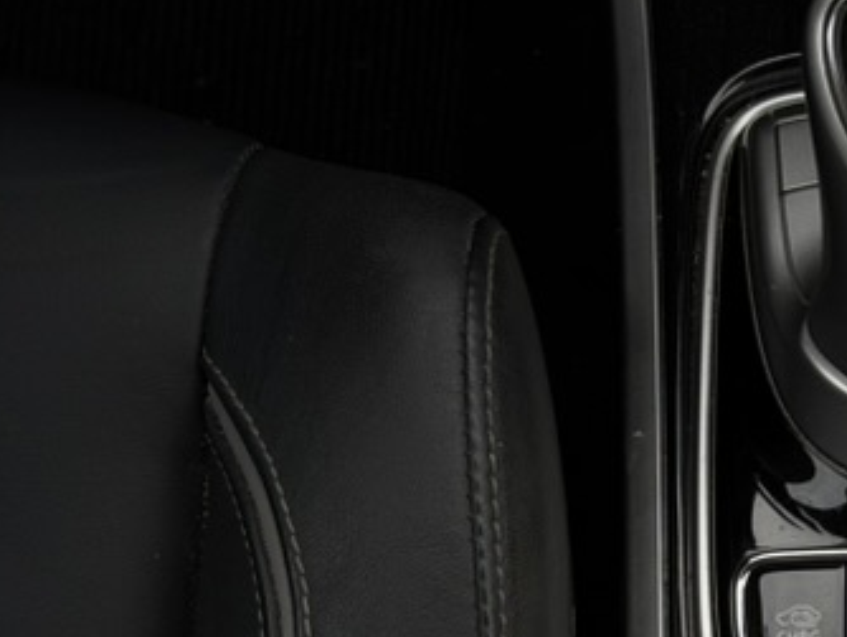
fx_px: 3599
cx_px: 1055
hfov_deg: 13.0
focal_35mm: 147
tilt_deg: -61.0
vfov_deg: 10.1
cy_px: 393
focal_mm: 6.76
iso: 64
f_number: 1.78
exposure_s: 1/917
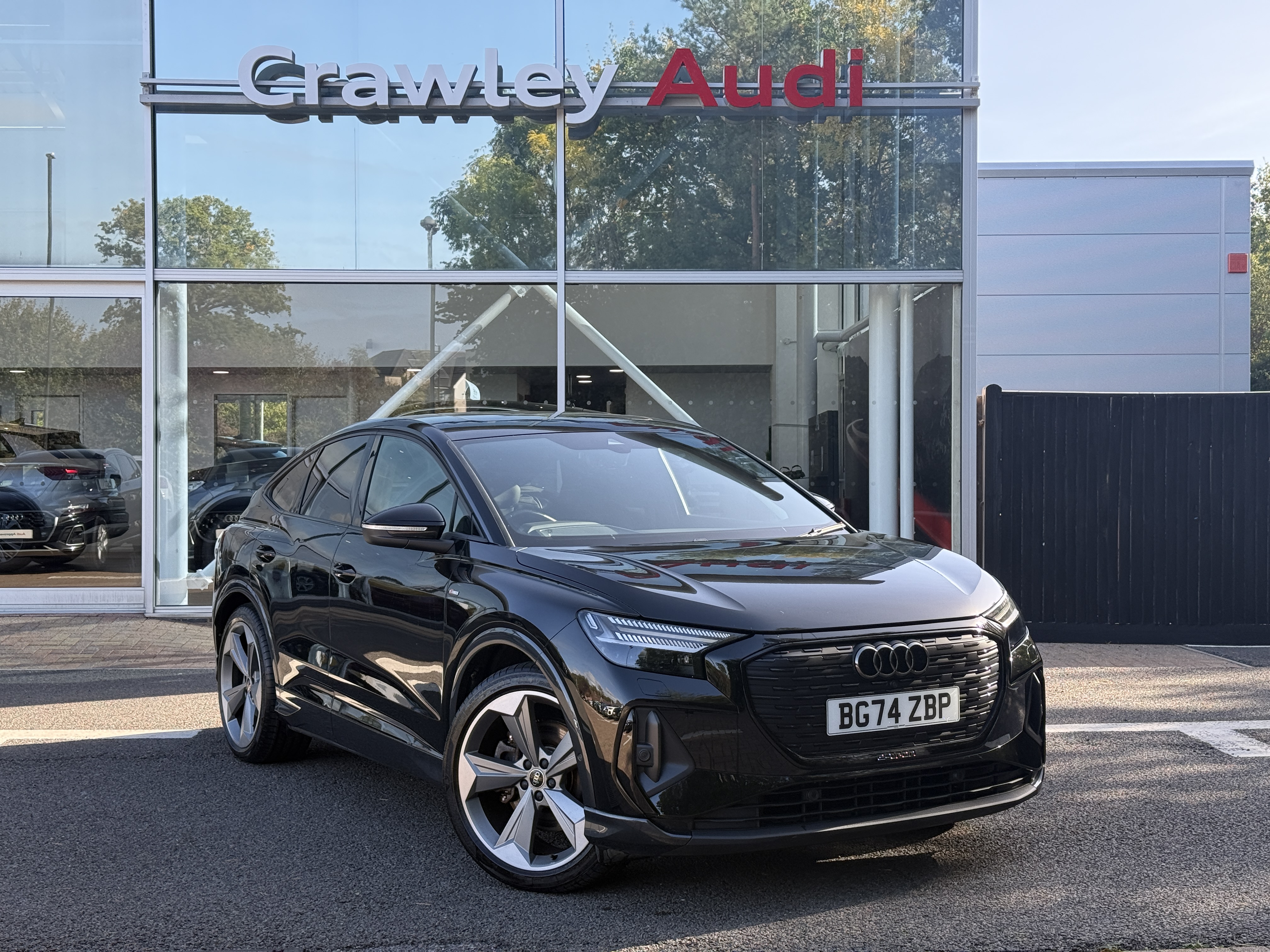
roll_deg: +0.1
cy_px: 476
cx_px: 635
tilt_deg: +2.0
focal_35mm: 48
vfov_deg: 30.3
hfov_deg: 39.7
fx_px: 1761
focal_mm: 6.76
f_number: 1.78
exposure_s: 1/592
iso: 64
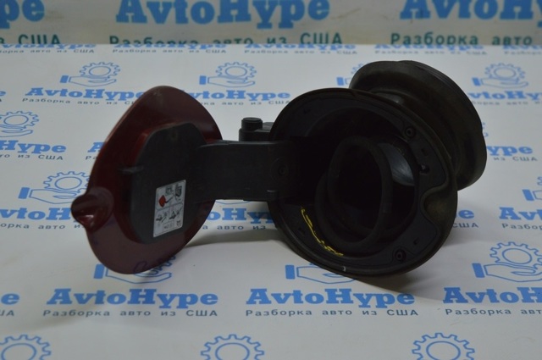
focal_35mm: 72
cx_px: 271
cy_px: 180
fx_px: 1083
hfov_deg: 28.1
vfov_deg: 18.9
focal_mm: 48
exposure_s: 1/100
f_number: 5.3
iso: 400
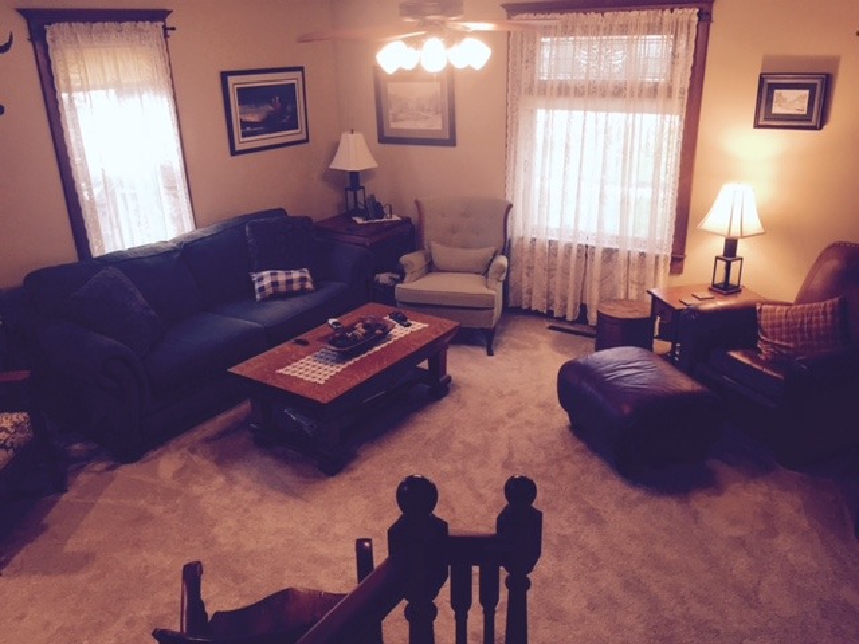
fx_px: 720
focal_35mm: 29
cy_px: 322
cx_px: 430
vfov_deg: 48.2
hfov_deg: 61.7
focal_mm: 4.15
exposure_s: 1/30
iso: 80
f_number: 2.2
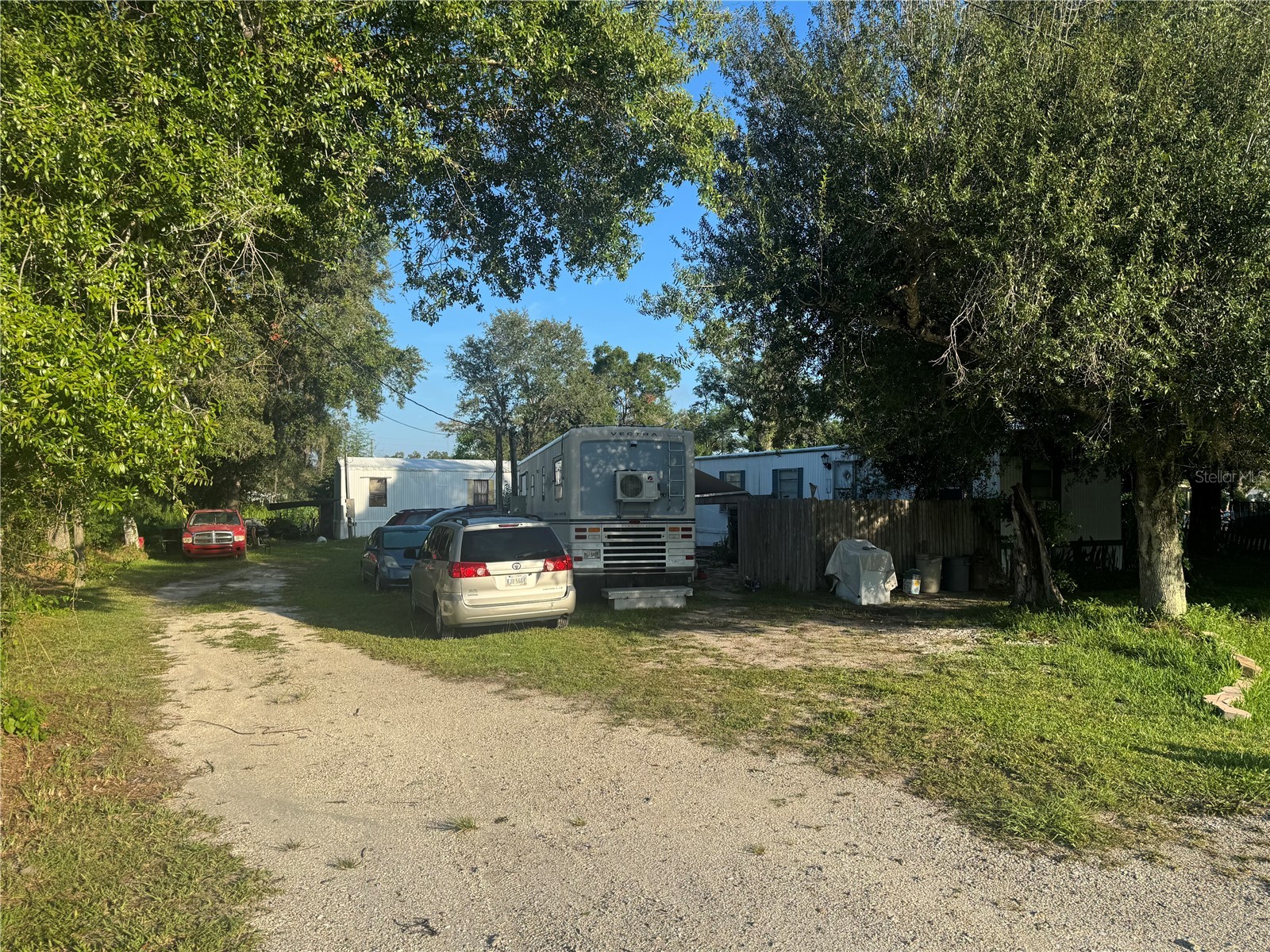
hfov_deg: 71.6
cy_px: 476
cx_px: 635
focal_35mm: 24
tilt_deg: -0.3
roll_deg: +0.0
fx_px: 881
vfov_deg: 56.8
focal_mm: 6.76
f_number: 1.78
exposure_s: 1/2041
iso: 80
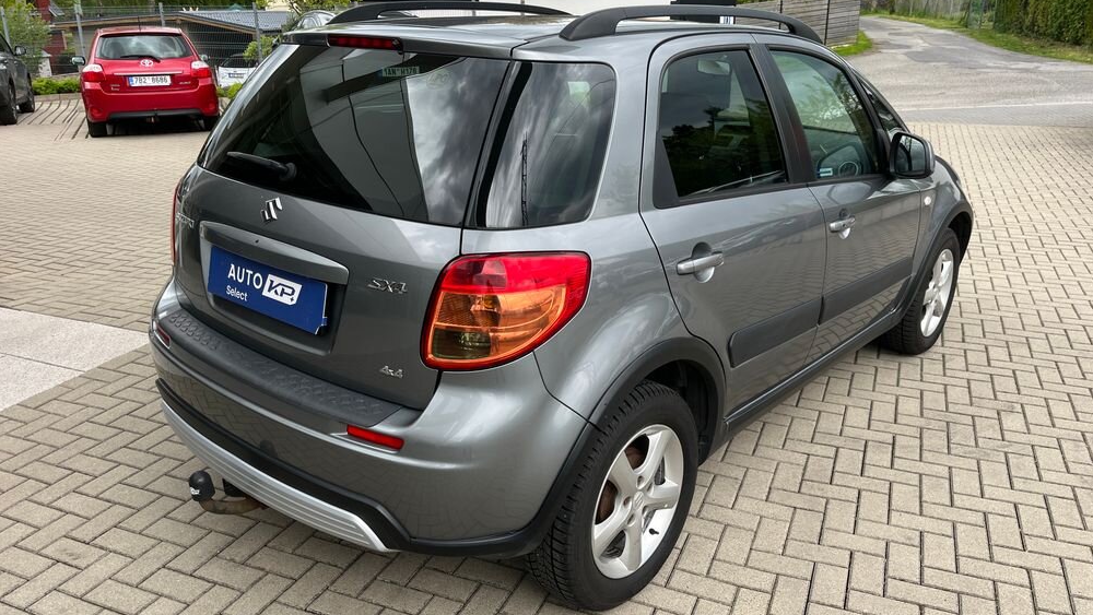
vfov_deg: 40.2
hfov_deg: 66.0
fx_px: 841
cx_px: 557
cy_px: 300
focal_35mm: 29
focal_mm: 5.1
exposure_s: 1/504
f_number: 1.6
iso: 50
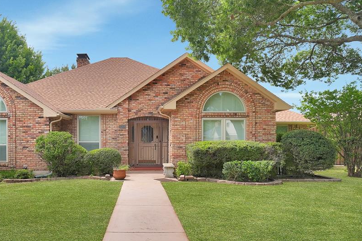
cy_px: 146
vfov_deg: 47.6
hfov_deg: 66.2
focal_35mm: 27
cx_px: 132
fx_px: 272
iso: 640
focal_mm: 21
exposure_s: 1/1250
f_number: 5
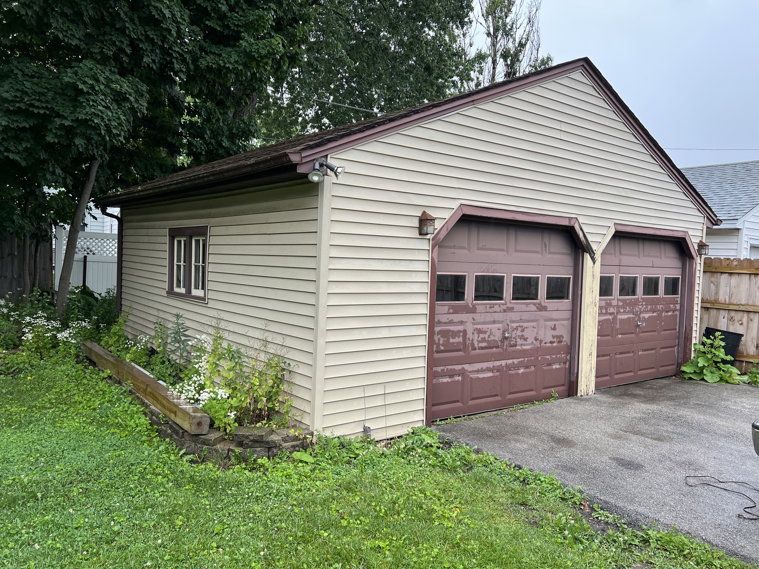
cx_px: 380
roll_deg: -2.1
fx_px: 570
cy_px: 284
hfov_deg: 67.3
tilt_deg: -3.0
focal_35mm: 26
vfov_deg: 53.1
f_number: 1.5
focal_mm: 5.7
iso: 50
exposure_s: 1/121
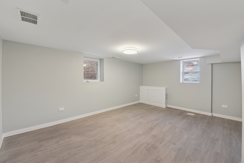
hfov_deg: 104.2
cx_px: 122
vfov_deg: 81.2
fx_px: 95
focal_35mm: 14
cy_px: 82
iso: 400
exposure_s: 1/13
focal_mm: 14
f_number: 8
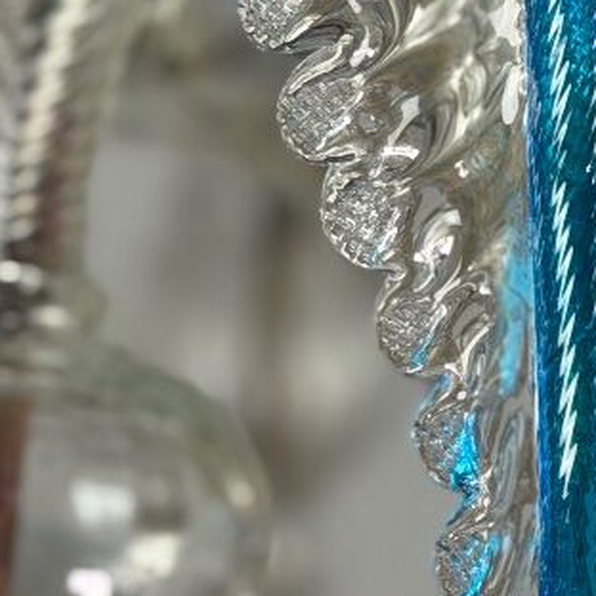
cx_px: 592
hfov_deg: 10.6
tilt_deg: +2.2
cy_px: 206
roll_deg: -2.4
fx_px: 3175
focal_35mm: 163
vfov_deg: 10.7
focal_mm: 6.76
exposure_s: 1/50
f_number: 1.78
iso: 125
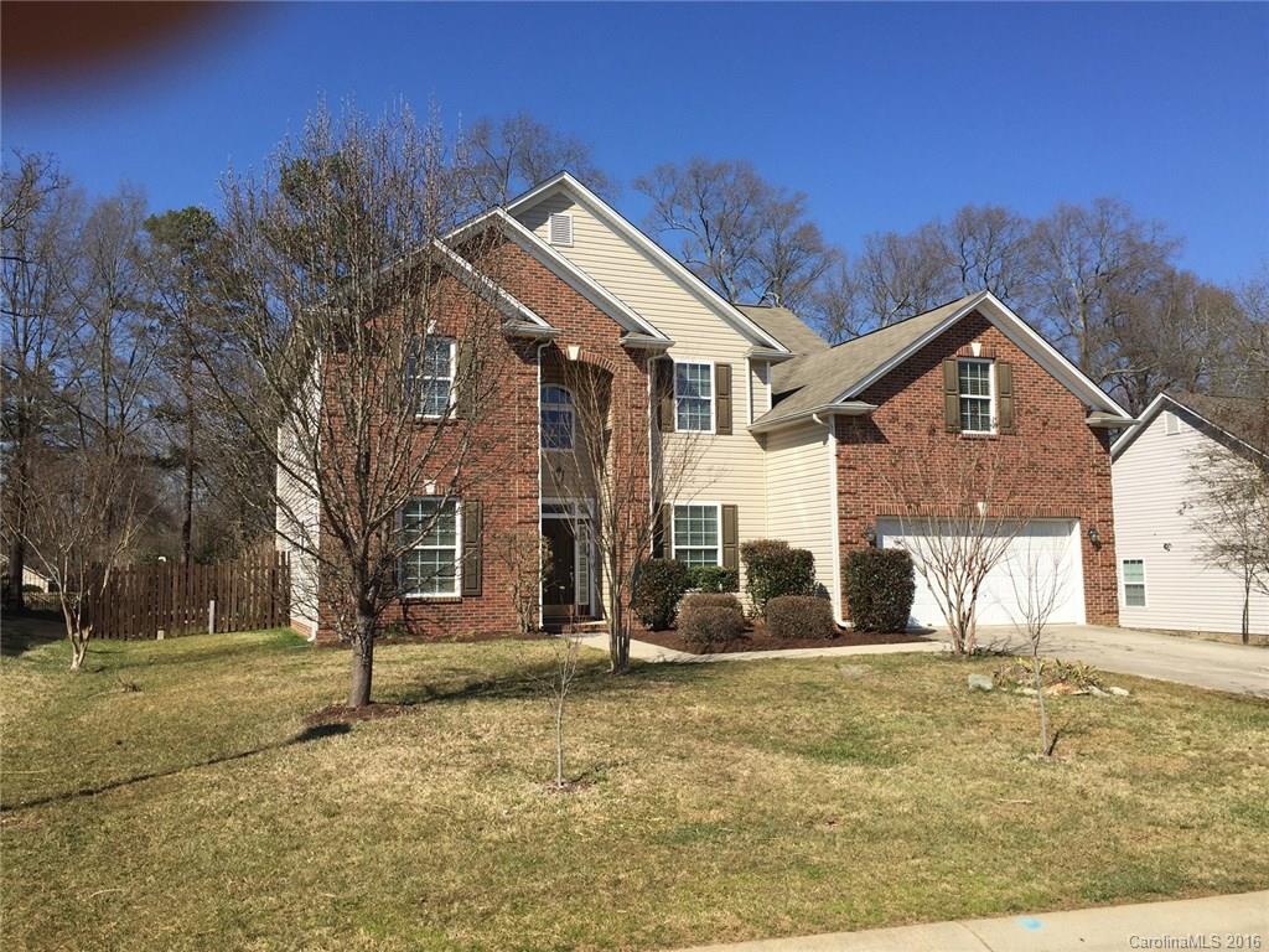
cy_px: 476
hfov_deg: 61.7
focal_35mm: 29
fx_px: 1063
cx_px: 634
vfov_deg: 48.2
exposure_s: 1/2326
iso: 32
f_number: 2.2
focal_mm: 4.15
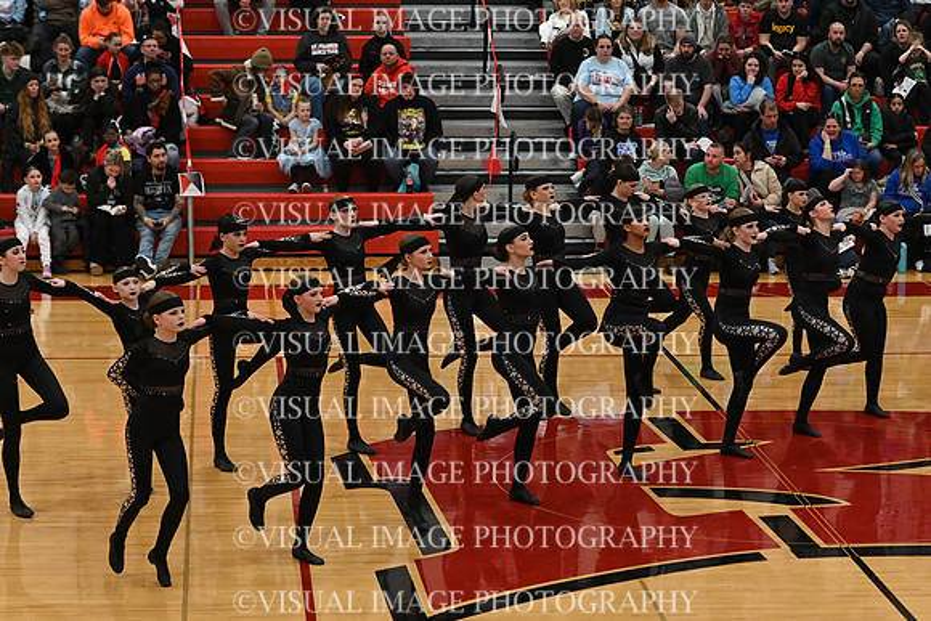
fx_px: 2716
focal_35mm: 105
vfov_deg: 13.0
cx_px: 466
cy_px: 310
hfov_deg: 19.5
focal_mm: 70
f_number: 4
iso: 3200
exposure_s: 1/400
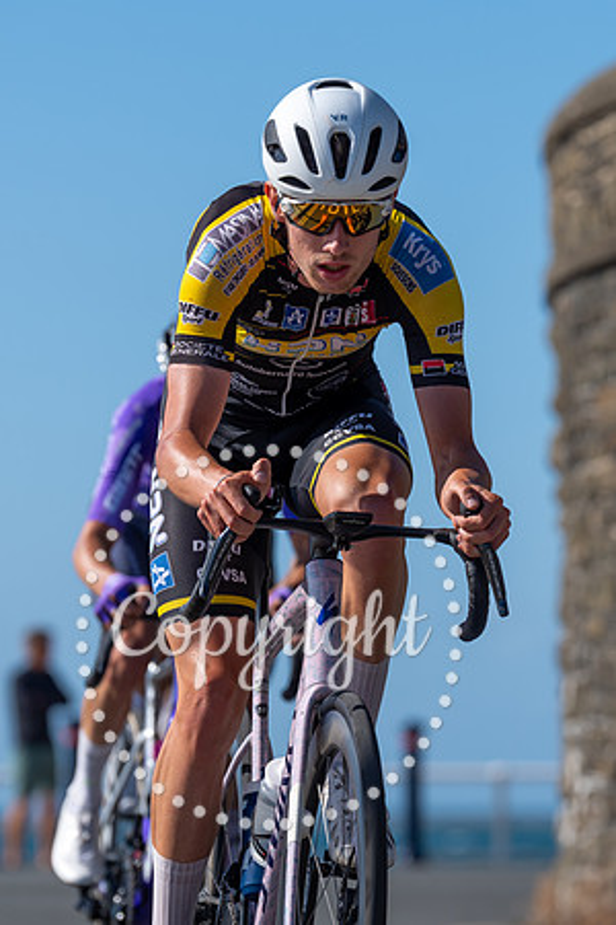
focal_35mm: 267
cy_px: 462
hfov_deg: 5.1
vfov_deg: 7.7
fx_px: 6852
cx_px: 259
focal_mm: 178
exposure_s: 1/1000
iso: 100
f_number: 4.5
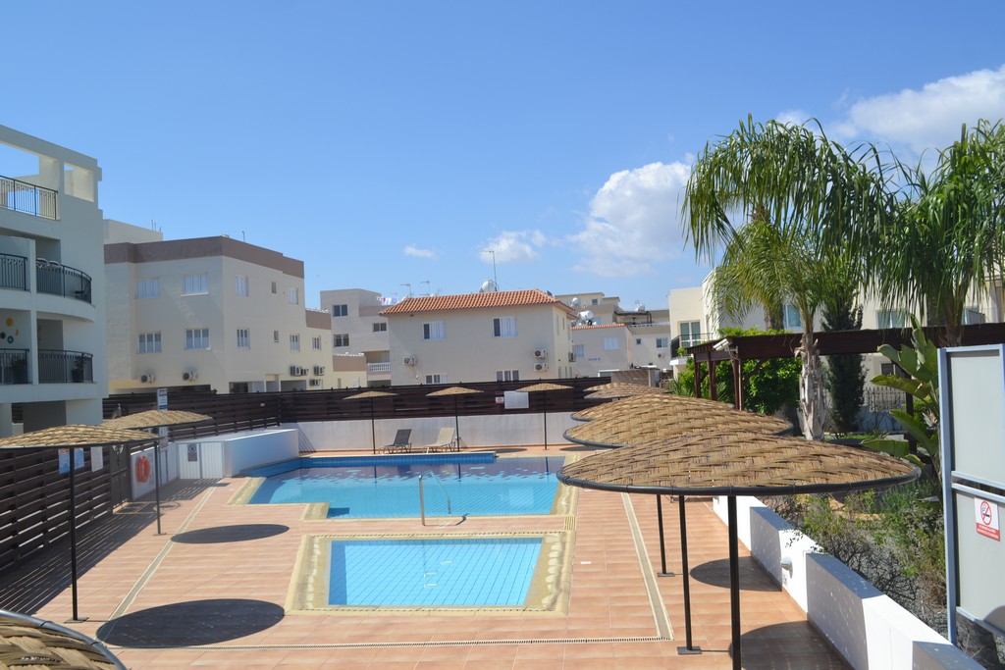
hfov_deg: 57.2
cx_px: 502
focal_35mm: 33
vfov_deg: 40.0
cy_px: 335
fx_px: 921
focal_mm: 22
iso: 100
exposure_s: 1/320
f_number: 9
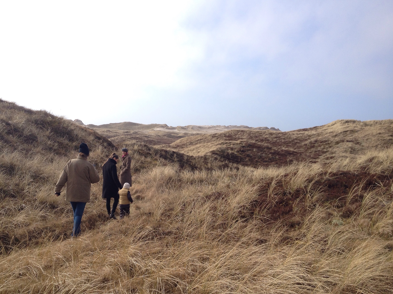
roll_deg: -3.2
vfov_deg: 36.0
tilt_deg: -5.6
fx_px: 454
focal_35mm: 40
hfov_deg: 46.7
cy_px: 146
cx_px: 169
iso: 50
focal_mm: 4.28
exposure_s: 1/1346
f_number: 2.4
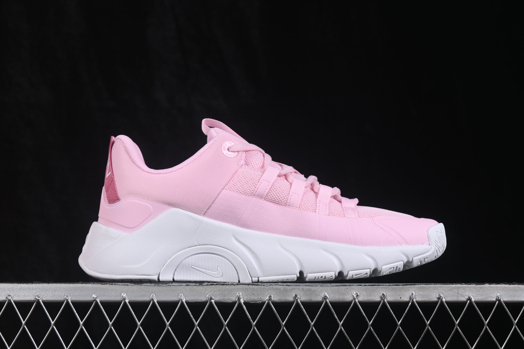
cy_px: 174
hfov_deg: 27.0
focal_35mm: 75
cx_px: 262
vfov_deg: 18.2
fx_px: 1092
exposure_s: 1/80
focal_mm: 50
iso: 160
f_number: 8
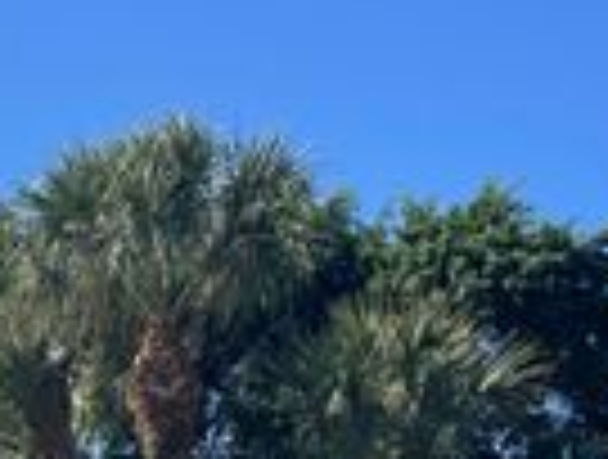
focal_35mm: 96
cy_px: 727
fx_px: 1691
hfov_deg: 19.8
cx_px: -5
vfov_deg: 14.3
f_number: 1.6
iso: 32
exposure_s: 1/2817
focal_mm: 4.2
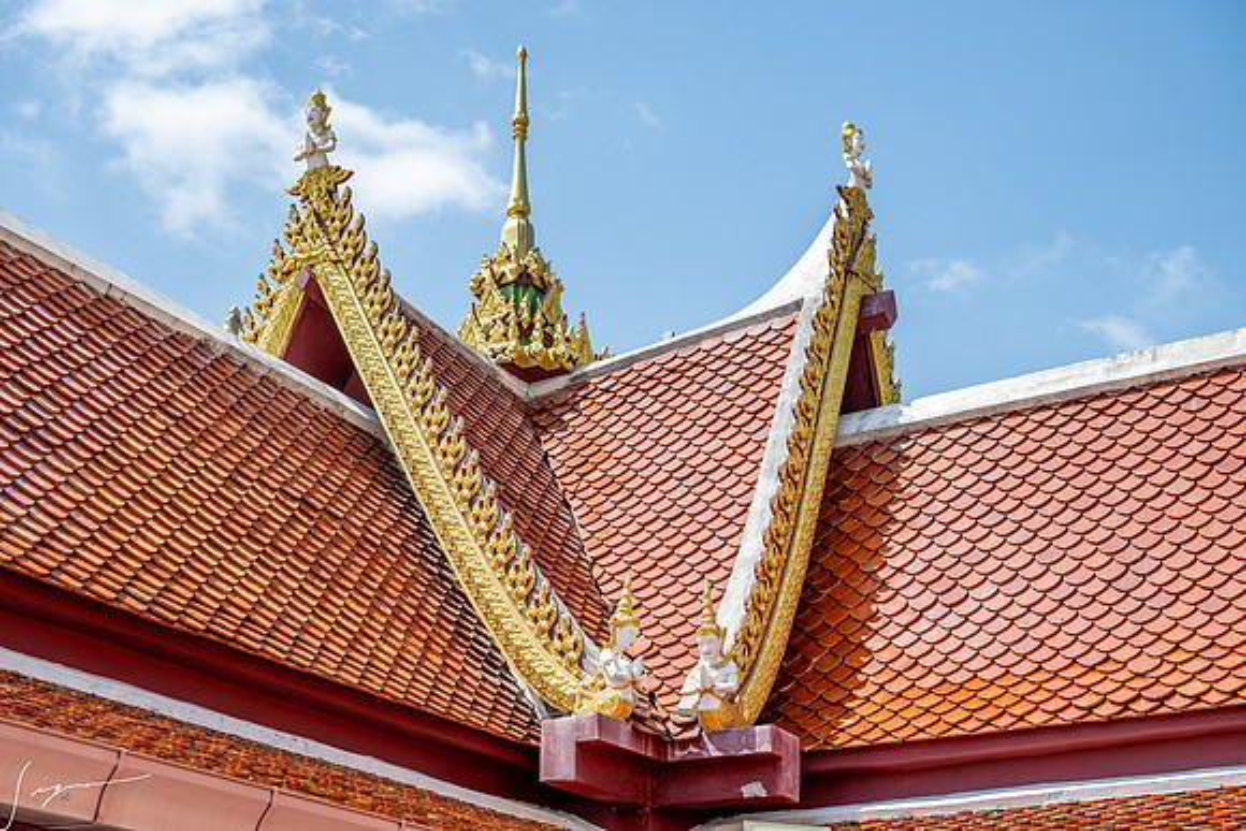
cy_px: 416
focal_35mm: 55
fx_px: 1904
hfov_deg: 36.2
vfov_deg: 24.6
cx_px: 623
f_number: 8
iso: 220
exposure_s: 1/320
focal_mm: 55
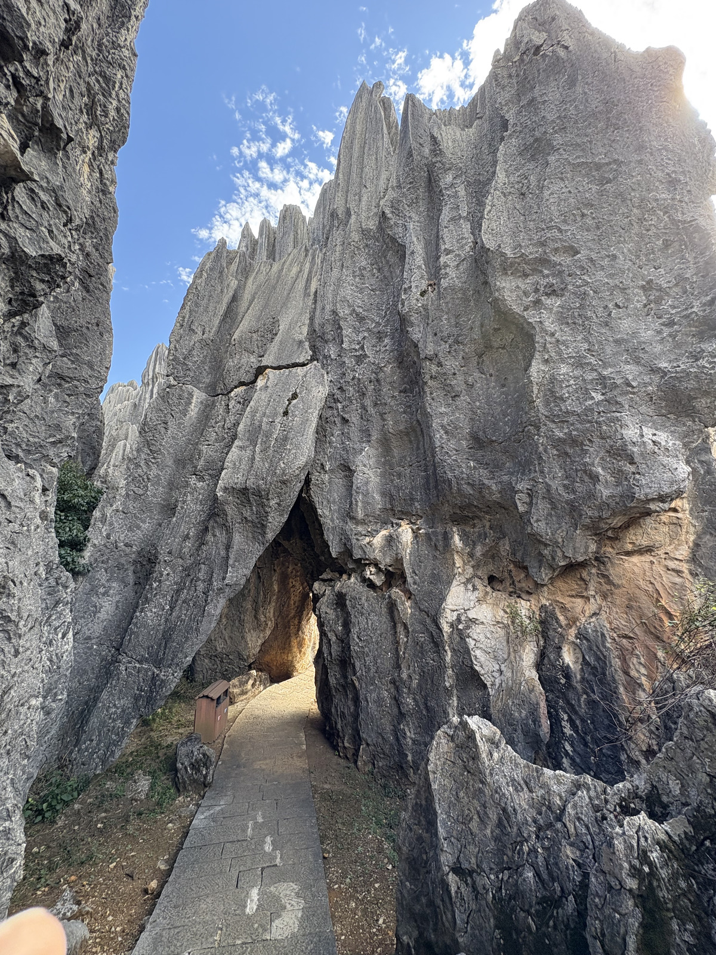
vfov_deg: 102.1
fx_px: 386
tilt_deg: +15.3
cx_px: 358
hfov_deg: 85.7
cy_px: 478
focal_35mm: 14
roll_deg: +0.6
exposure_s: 1/99
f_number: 2.2
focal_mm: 2.22
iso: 80
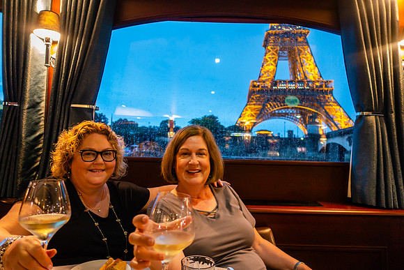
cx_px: 202
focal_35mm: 24
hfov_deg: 73.7
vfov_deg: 53.2
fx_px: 269
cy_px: 135
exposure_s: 1/20
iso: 800
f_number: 1.8
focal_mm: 8.8
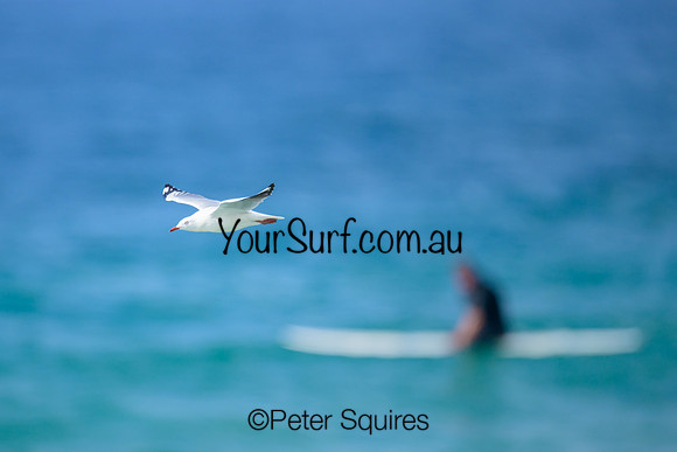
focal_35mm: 936
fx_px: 17597
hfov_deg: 2.2
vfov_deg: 1.5
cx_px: 293
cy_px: 188
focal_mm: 800
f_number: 6.3
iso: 400
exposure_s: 1/2000
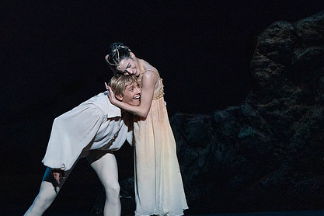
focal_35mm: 598
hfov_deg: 3.4
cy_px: 117
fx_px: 5382
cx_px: 125
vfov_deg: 2.3
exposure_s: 1/200
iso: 8000
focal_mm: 361
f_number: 7.1
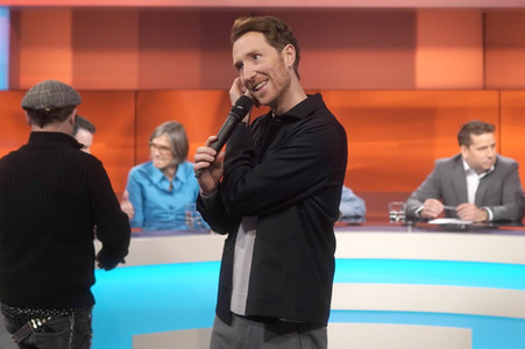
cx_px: 262
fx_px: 656
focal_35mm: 45
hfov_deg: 43.6
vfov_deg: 29.8
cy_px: 174
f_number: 1.4
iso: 640
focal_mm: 30
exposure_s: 1/400
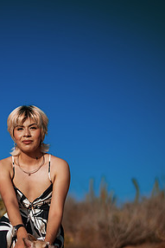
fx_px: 626
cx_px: 49
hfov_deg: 15.0
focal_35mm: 91
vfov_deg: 22.3
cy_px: 162
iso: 50
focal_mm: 58
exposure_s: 1/5000
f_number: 1.8
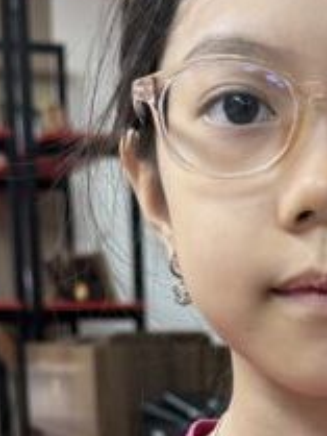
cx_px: 348
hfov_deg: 12.7
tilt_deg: -9.6
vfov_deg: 16.1
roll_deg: -0.1
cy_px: 580
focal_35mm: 115
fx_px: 1447
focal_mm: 6.86
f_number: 1.78
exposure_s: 1/121
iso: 125
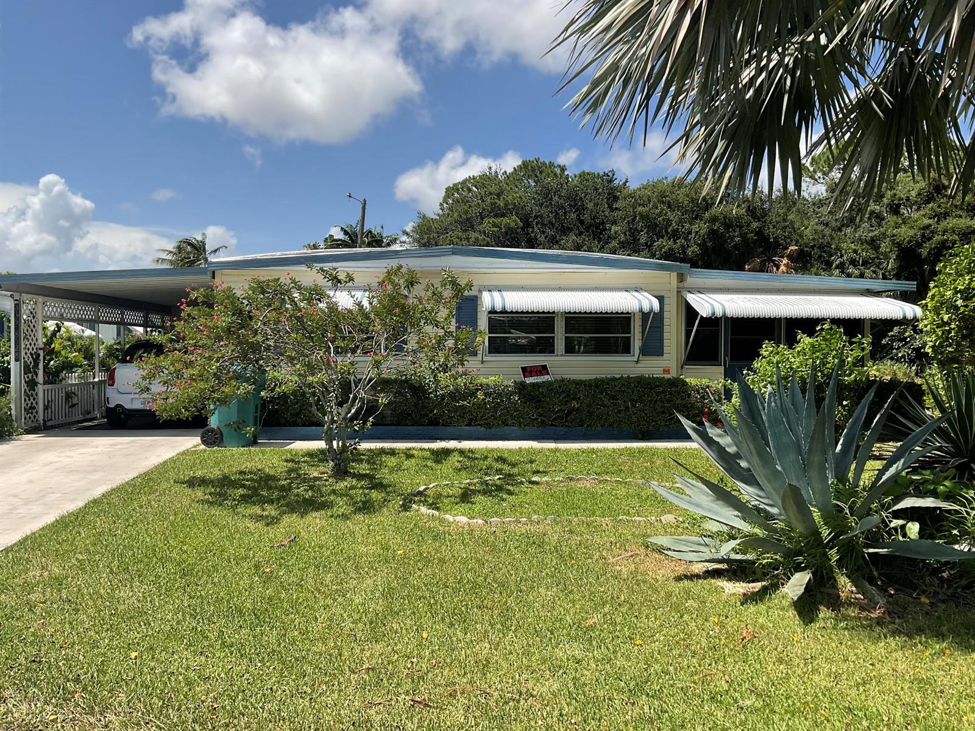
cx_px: 488
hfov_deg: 61.7
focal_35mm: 29
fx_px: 817
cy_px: 366
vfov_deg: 48.2
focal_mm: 3
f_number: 1.8
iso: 16
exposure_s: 1/1848
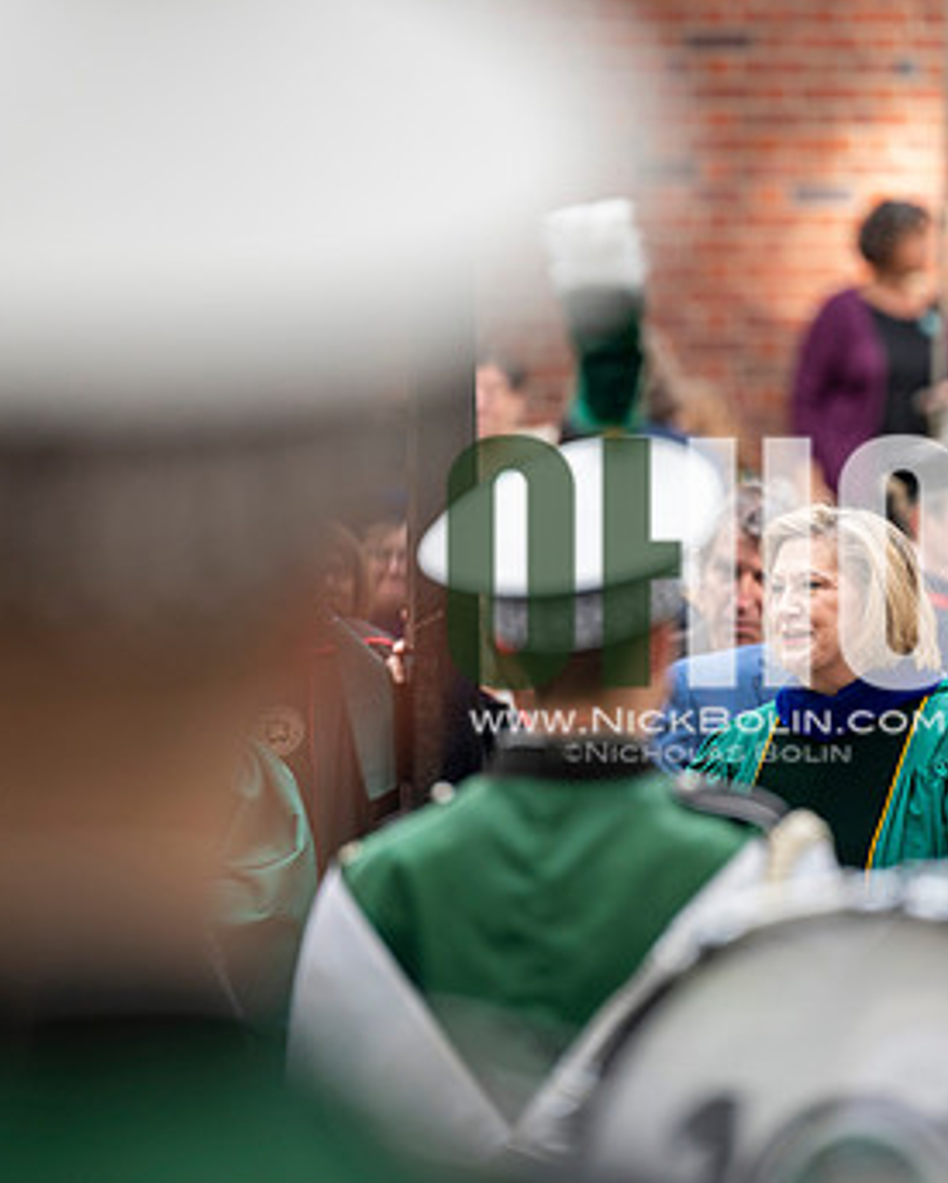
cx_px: 707
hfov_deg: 4.9
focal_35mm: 317
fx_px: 11103
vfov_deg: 6.1
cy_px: 597
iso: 800
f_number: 2.8
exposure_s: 1/1000
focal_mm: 200
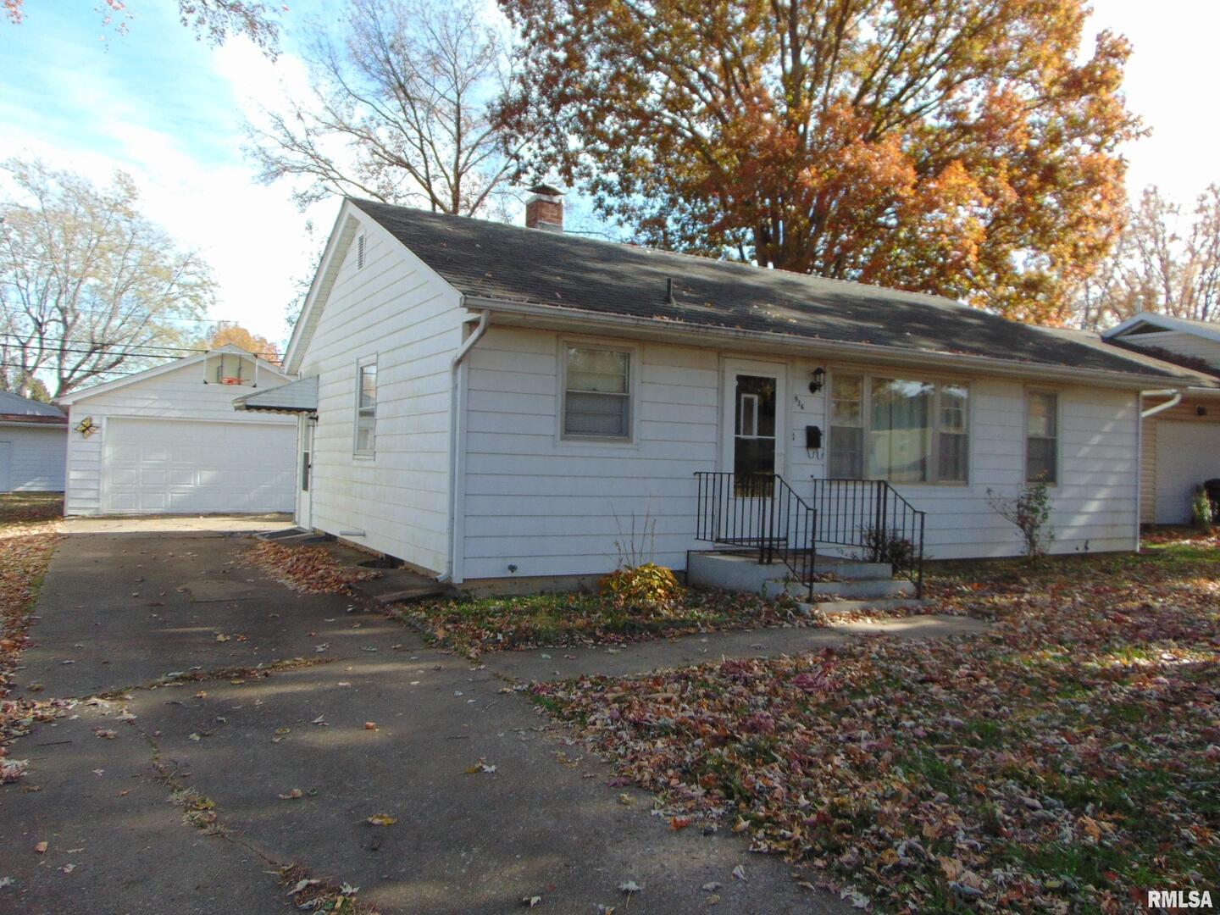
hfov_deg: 69.4
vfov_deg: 54.9
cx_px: 610
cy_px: 458
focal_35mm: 25
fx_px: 881
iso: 100
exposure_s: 1/500
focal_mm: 4.5
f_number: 3
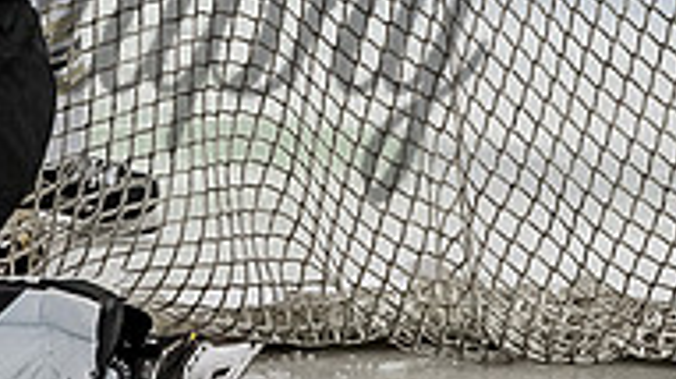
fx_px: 12517
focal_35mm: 699
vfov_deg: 1.7
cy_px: 192
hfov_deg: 3.1
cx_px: -70
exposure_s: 1/800
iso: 2000
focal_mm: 86
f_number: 3.2
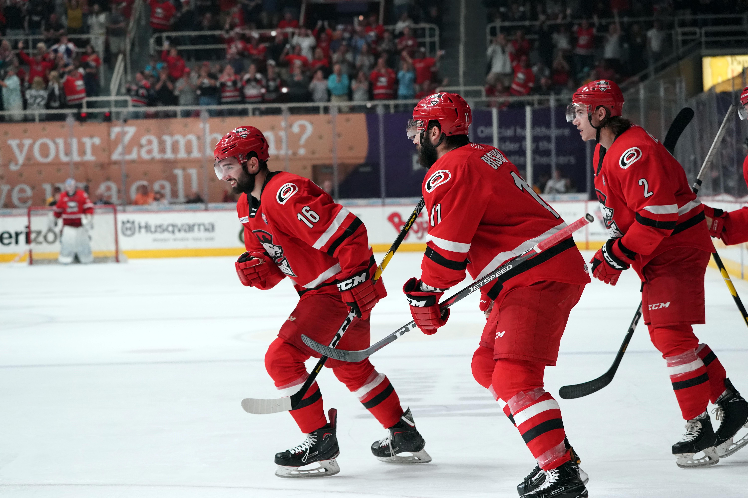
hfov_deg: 17.2
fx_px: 2472
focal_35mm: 119
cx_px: 374
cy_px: 249
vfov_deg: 11.5
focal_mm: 119
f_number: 5.6
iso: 6400
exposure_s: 1/1000
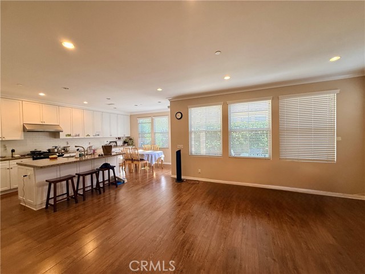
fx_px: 148
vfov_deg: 85.7
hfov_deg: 102.1
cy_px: 137
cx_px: 182
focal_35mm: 14
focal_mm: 2.22
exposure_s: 1/120
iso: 160
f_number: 2.2
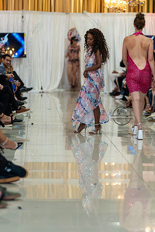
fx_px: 825
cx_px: 78
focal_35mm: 128
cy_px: 116
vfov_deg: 16.0
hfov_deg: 10.7
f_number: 1.4
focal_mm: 85
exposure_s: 1/160
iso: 100
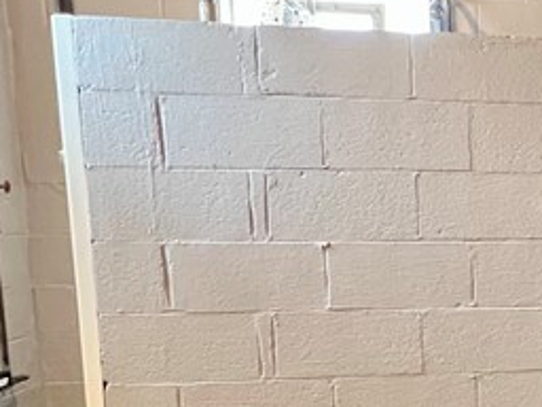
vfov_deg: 27.6
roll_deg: -0.2
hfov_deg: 29.5
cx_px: 707
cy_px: 309
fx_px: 814
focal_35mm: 52
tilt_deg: -7.8
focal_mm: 1.57
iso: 500
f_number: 1.8
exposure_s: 1/60
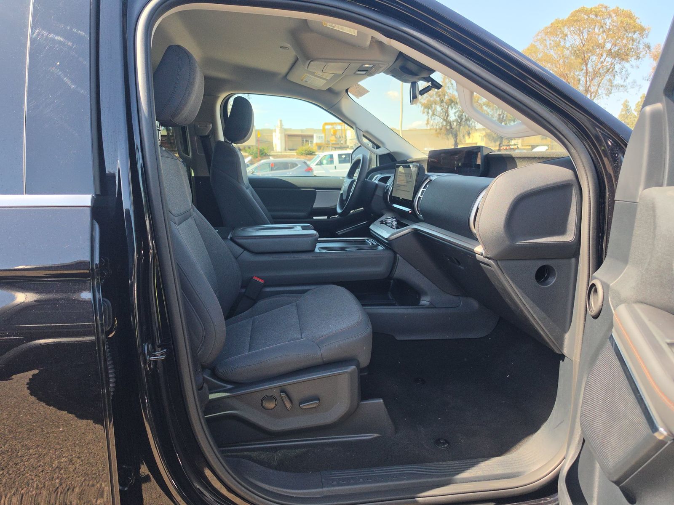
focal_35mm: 23
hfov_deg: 73.9
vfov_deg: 58.9
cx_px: 337
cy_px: 252
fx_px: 448
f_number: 1.4
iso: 63
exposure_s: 1/1636
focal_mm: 6.5
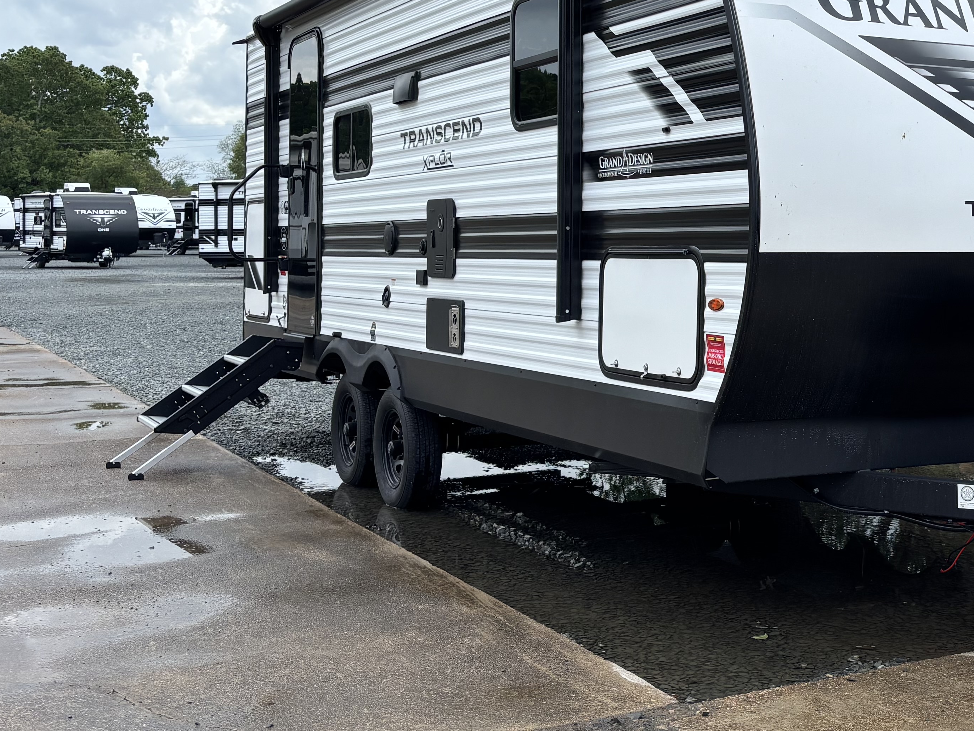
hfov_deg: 34.2
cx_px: 815
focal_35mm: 54
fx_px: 1520
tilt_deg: +0.8
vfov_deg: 26.8
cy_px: 206
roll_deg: -0.1
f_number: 1.6
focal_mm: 5.96
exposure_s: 1/2288
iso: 50
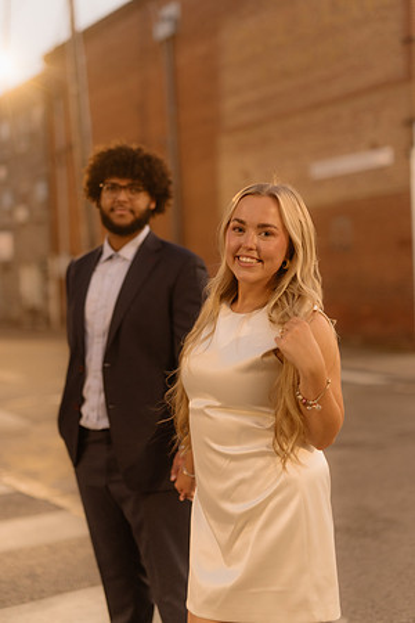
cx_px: 208
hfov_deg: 27.0
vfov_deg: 39.6
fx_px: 865
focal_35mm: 50
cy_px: 312
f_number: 1.4
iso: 800
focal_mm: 50
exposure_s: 1/160
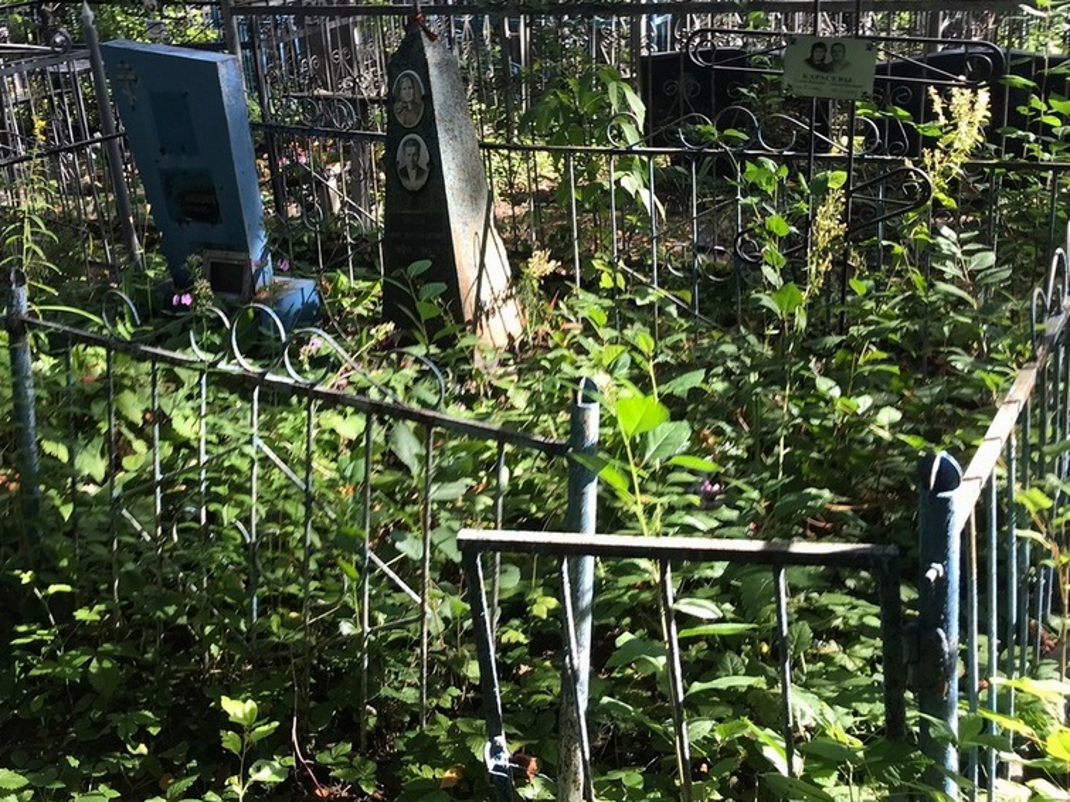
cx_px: 476
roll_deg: +7.2
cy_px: 268
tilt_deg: -20.6
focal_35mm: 38
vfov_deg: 37.3
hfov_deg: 48.9
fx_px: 1174
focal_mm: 3.99
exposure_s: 1/160
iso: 20
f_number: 1.8
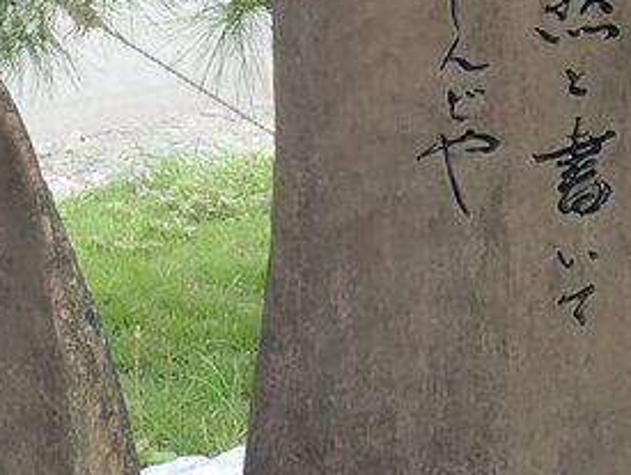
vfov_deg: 10.6
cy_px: -108
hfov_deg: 14.2
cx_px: 184
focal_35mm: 138
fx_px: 2519
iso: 100
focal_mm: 6.86
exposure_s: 1/80
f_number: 3.5
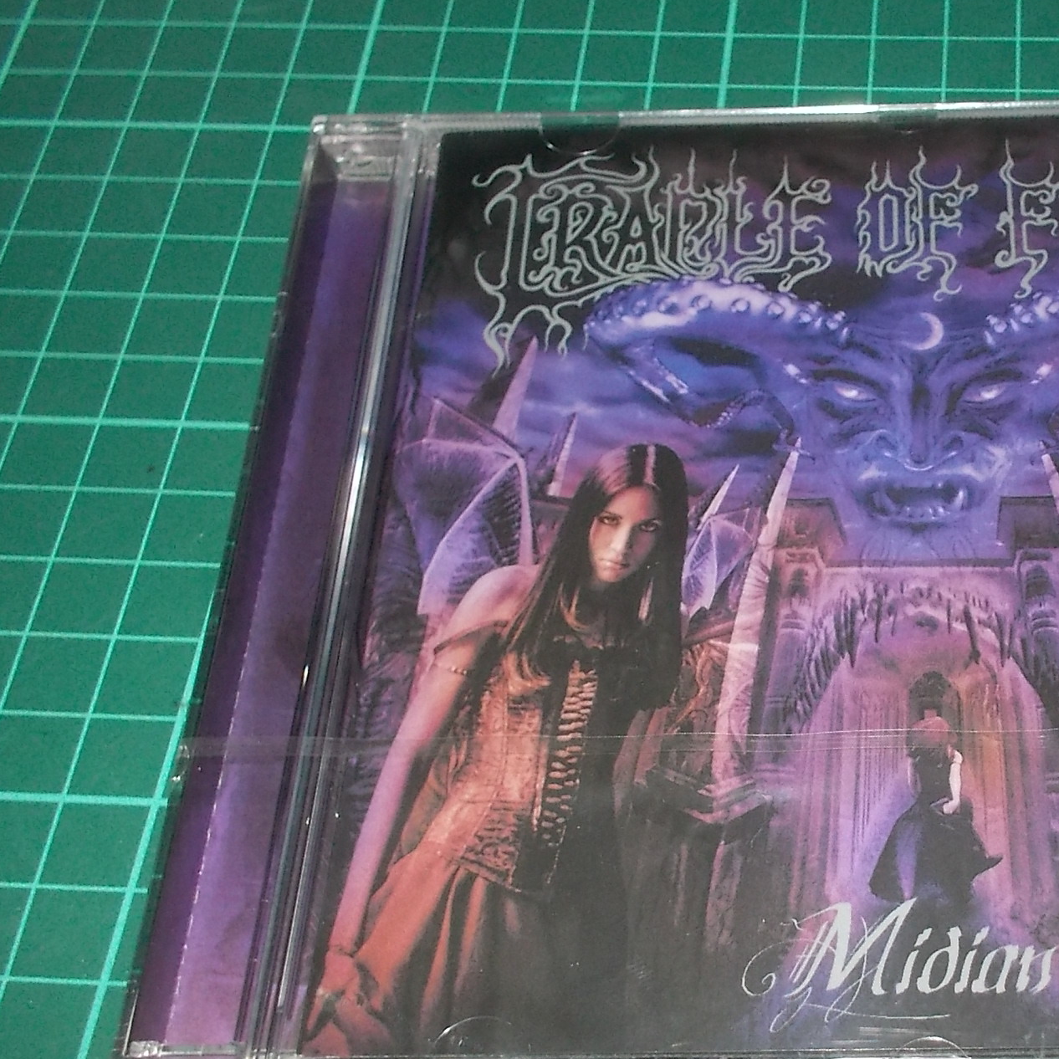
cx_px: 863
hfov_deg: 35.5
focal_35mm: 46
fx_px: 1592
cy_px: 678
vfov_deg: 36.5
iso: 200
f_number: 3.3
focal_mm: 4.1
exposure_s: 1/30
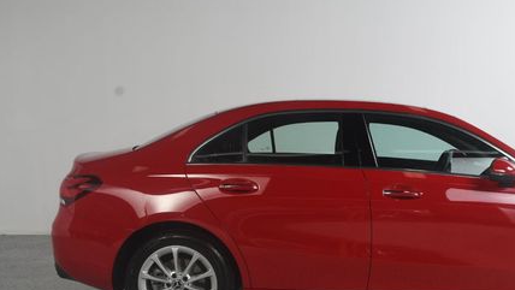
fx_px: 642
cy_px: 206
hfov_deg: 42.4
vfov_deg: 25.2
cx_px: 383
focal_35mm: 47
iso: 100
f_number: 9
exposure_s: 1/160
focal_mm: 20
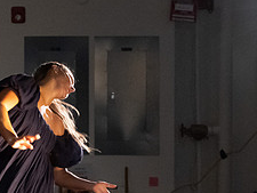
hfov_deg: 9.3
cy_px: 156
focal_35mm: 212
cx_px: 48
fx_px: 1575
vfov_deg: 7.0
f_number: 4
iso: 6400
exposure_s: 1/320
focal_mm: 63
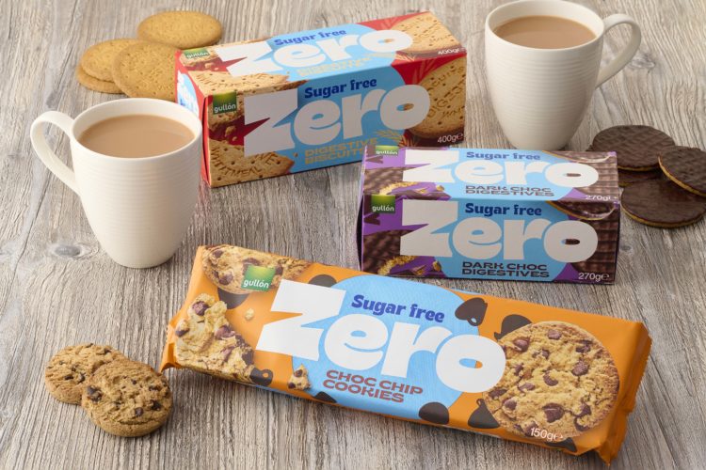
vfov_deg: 13.0
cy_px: 235
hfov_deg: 19.5
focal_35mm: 105
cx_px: 353
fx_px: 2059
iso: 64
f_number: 16
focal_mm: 105
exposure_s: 1/60
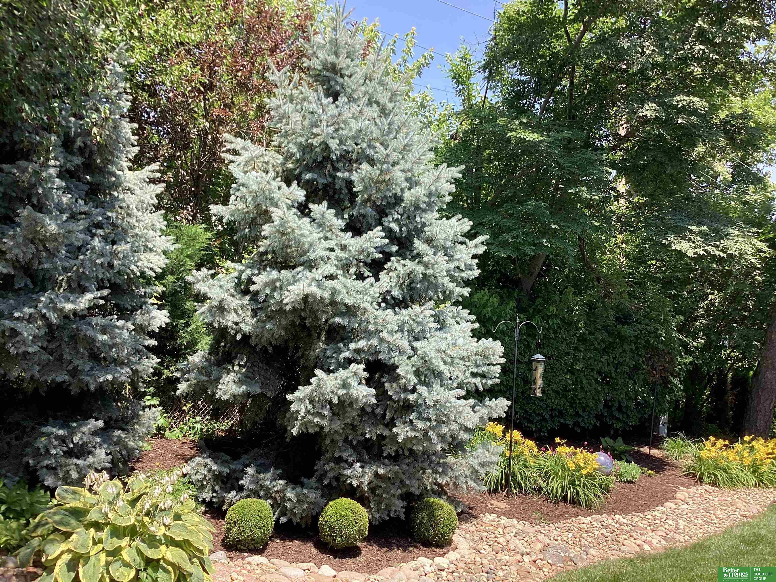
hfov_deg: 58.4
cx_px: 388
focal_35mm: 31
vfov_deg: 45.4
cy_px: 291
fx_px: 695
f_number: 2.4
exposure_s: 1/291
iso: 25
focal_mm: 3.3
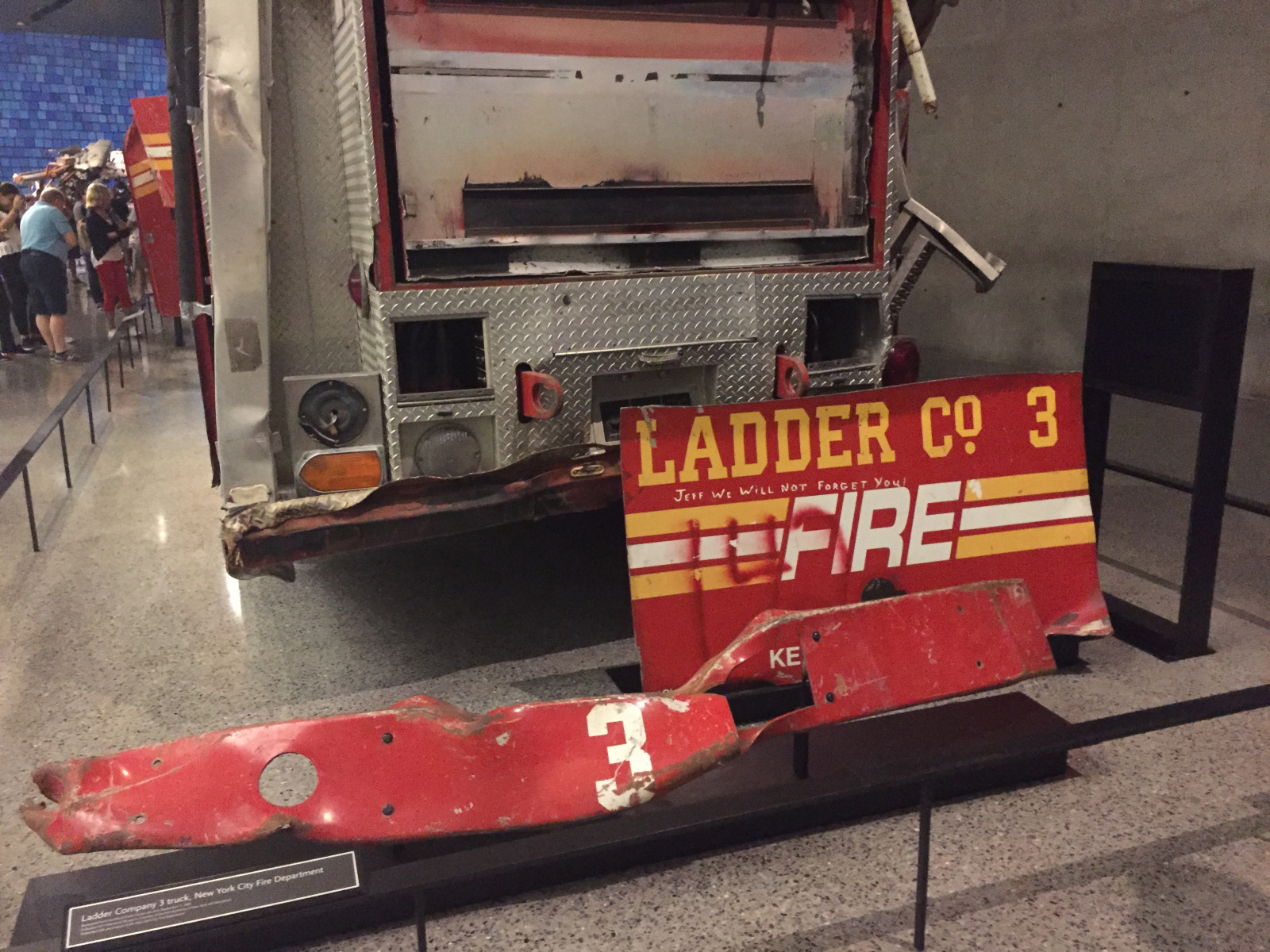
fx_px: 1064
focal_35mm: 29
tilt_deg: -12.7
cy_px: 476
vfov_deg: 48.2
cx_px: 635
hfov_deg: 61.7
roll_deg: -0.1
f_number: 2.2
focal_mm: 4.15
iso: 400
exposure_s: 1/15
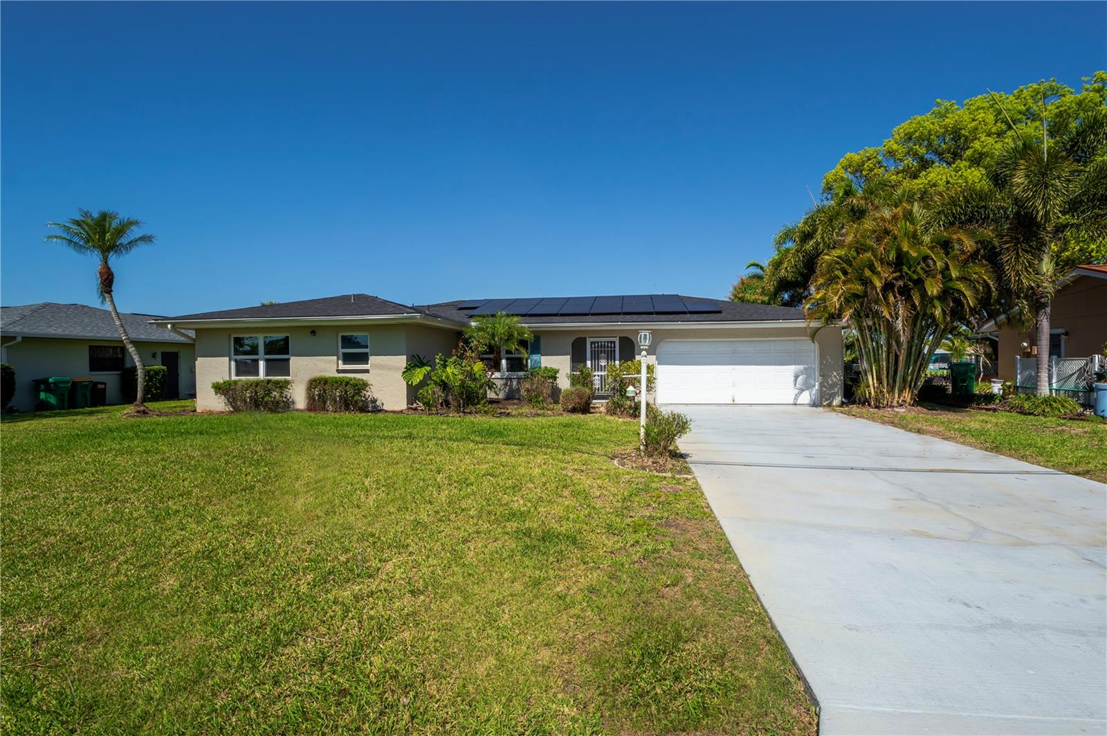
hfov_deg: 100.5
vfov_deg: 77.2
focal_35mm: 15
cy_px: 368
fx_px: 461
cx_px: 554
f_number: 8
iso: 100
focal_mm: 10
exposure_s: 1/250
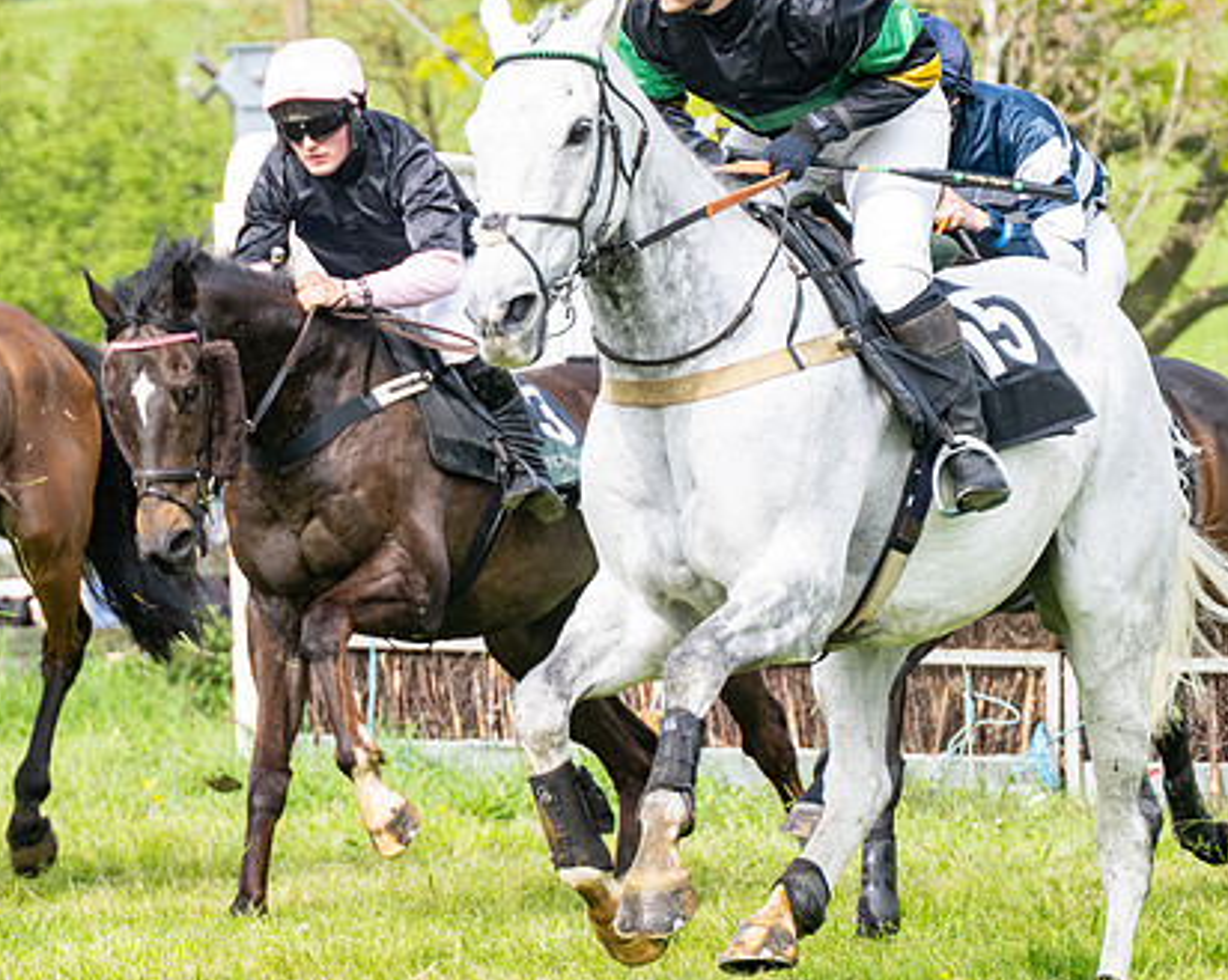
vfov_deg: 5.4
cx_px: 732
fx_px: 10387
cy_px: 449
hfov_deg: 6.8
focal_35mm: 286
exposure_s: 1/2000
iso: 400
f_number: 4
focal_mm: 98
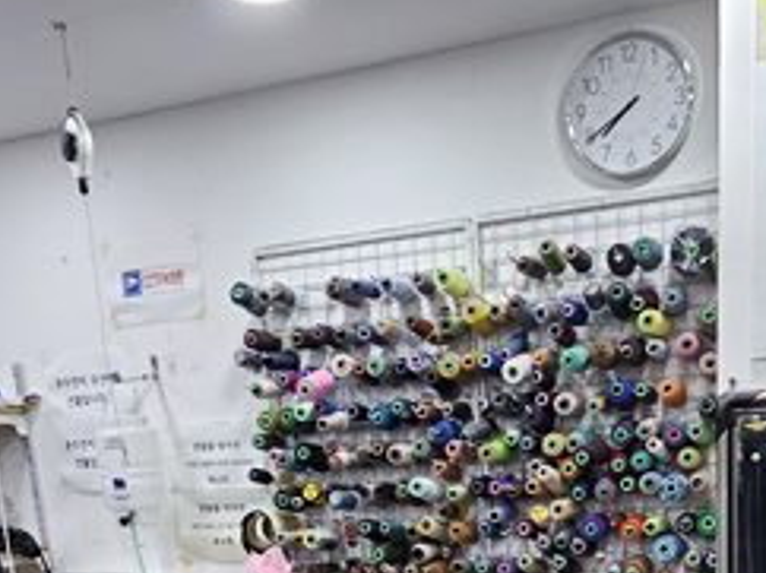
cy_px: 712
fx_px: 951
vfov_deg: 28.5
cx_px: 446
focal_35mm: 43
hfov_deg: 43.7
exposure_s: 1/60
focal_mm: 1.7
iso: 125
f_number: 2.2
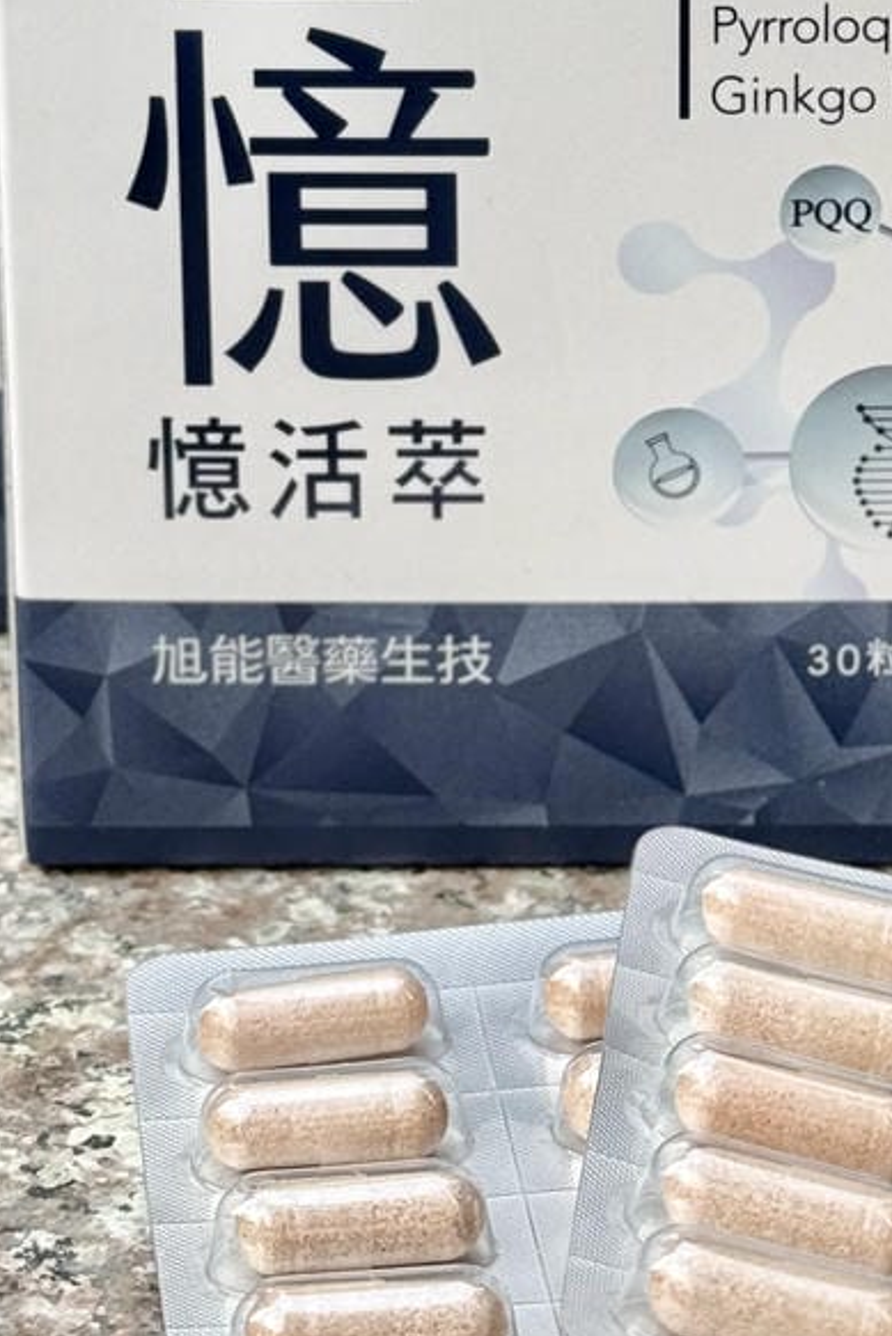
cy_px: 27
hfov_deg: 10.0
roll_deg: +0.5
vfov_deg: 14.7
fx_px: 5088
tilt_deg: -18.9
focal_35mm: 137
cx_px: 660
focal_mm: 6.76
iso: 80
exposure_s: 1/254
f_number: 1.78
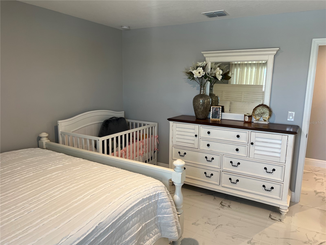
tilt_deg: -11.0
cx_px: 163
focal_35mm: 26
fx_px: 245
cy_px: 122
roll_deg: -1.4
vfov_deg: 53.1
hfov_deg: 67.3
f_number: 1.5
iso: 125
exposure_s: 1/120
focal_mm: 5.7
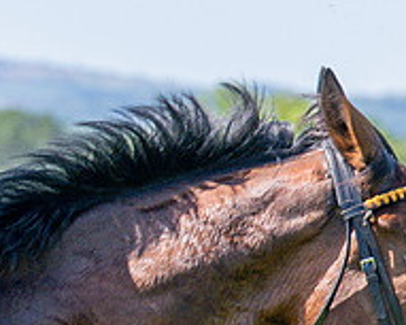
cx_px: -354
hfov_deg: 3.5
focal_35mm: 547
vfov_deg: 2.8
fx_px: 6576
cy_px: 553
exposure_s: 1/1600
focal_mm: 70
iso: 200
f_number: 2.8
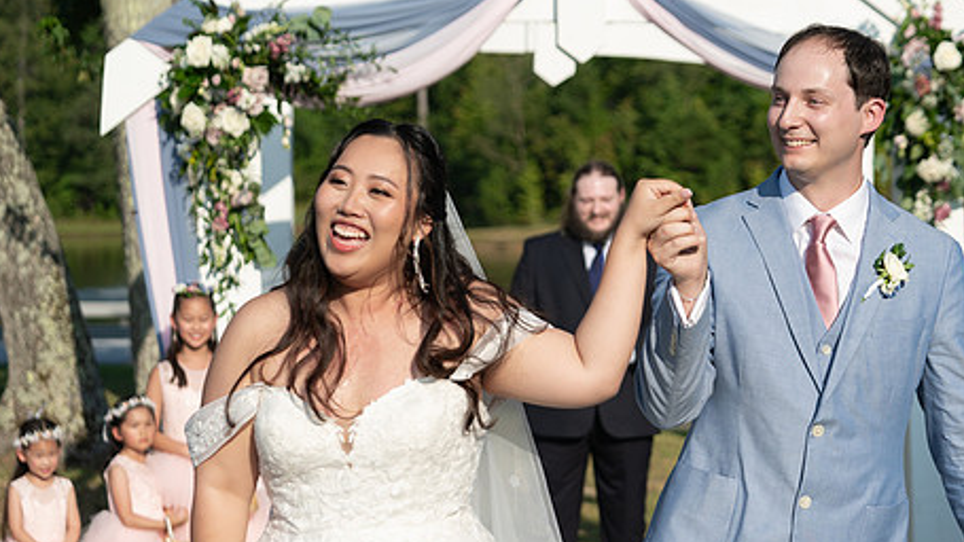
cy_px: 380
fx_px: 2710
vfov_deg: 11.4
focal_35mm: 106
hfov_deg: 20.1
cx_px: 657
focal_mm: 70
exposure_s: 1/1000
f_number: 4
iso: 100
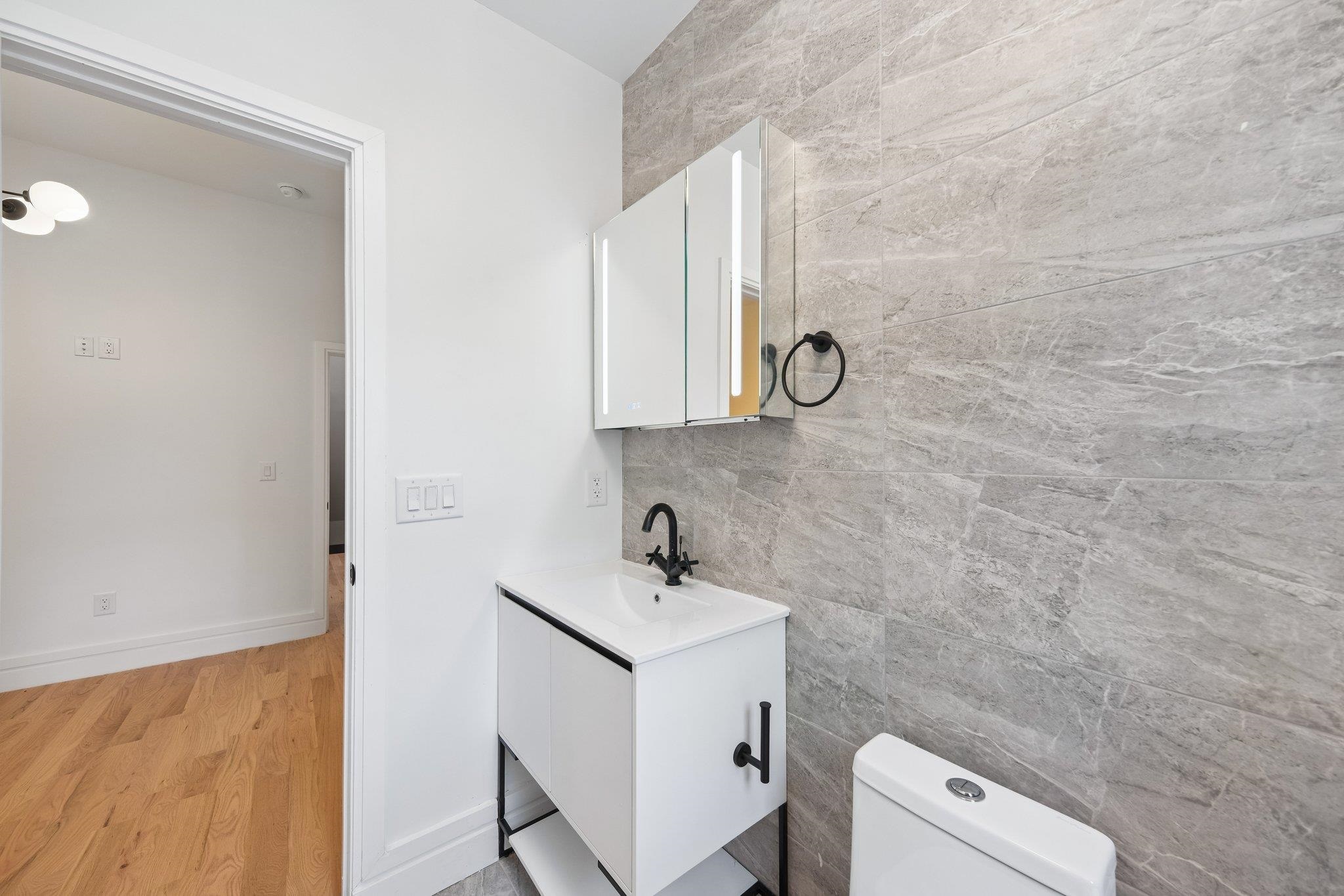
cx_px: 672
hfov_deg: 108.3
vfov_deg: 85.4
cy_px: 448
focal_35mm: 13
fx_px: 485
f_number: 5.6
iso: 160
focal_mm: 8.4
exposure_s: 1/20
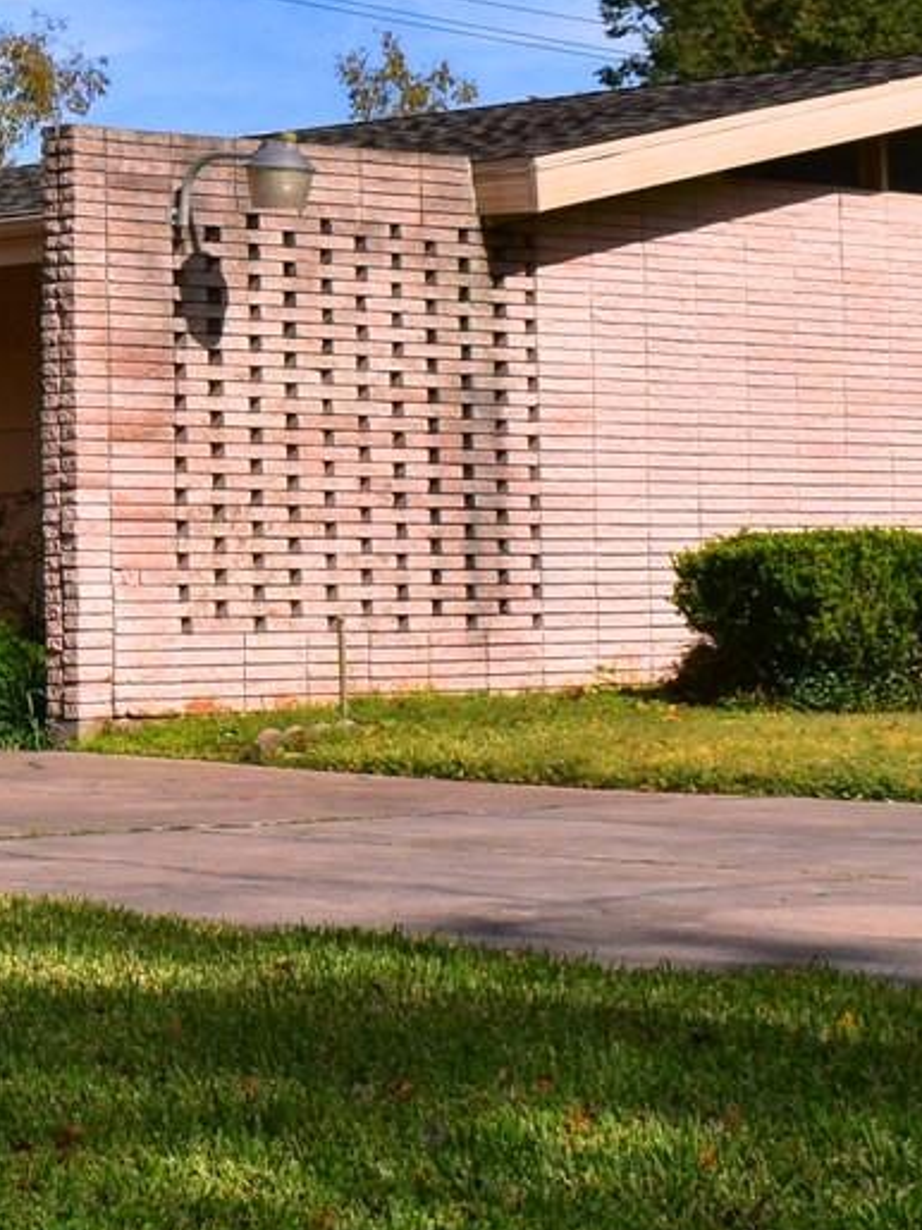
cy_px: 435
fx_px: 3944
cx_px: -382
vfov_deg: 17.7
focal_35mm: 111
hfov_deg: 12.8
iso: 250
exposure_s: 1/500
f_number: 11
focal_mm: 22
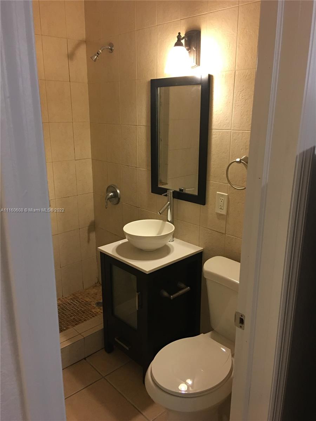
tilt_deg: -14.6
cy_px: 210
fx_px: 353
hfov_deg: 48.2
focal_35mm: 29
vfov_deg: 61.7
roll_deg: -0.2
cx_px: 158
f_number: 2.2
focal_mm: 4.15
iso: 100
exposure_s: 1/15
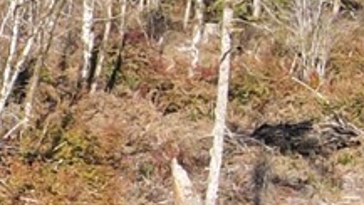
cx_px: -718
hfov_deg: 9.1
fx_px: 1863
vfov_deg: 6.3
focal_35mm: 193
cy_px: 103
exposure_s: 1/350
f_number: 2.8
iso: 100
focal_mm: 4.5
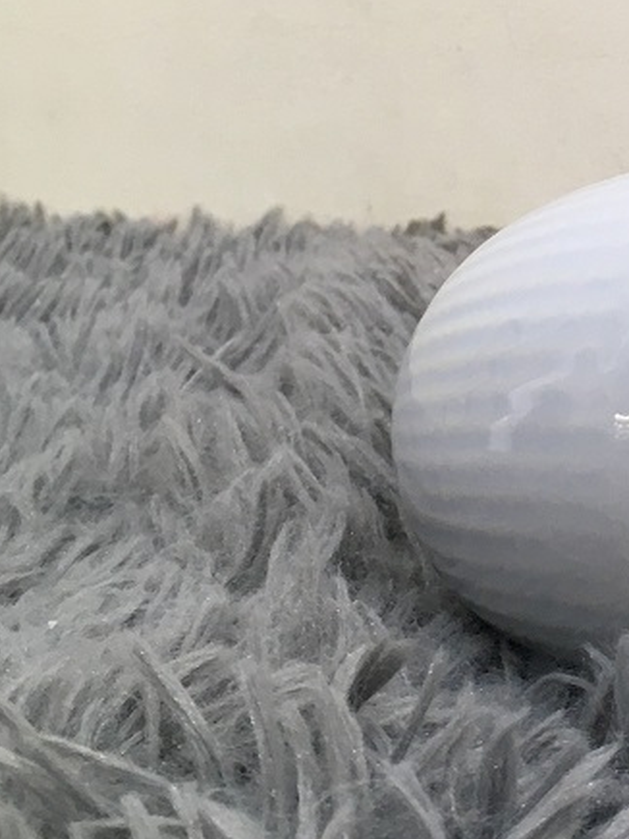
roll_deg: -0.3
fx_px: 1939
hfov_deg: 17.4
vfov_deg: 24.2
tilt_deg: -11.5
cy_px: 208
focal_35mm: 80
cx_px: 793
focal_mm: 4.15
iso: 80
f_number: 2.2
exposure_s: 1/33
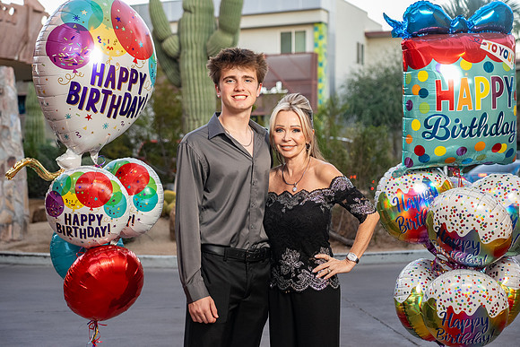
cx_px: 260
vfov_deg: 23.8
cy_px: 174
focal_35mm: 57
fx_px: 823
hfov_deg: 35.0
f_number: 4
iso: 800
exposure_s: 1/80
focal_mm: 57
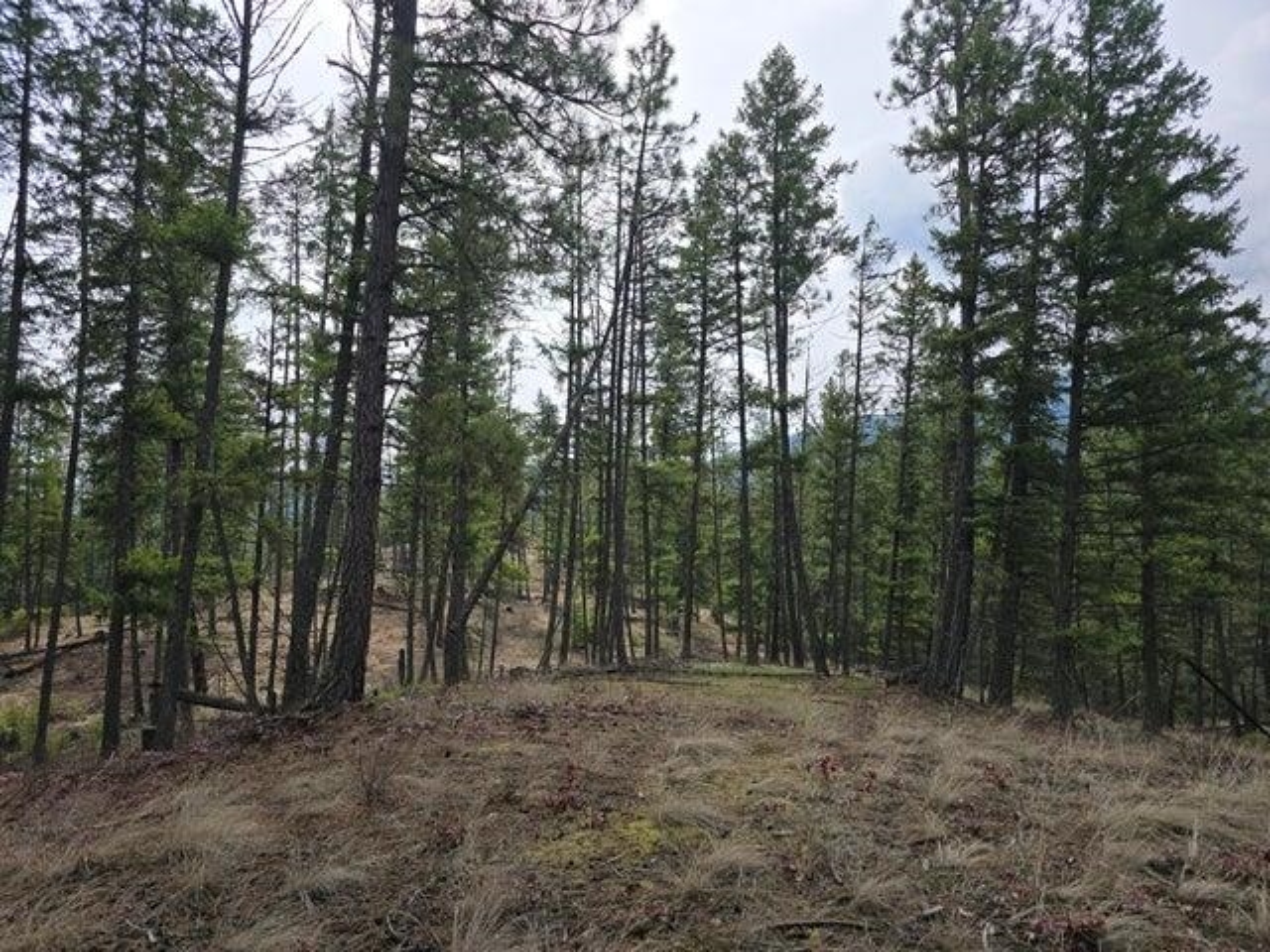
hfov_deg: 73.9
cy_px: 476
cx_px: 635
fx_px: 844
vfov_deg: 58.9
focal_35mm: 23
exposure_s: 1/1339
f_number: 1.7
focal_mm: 6.3
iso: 12
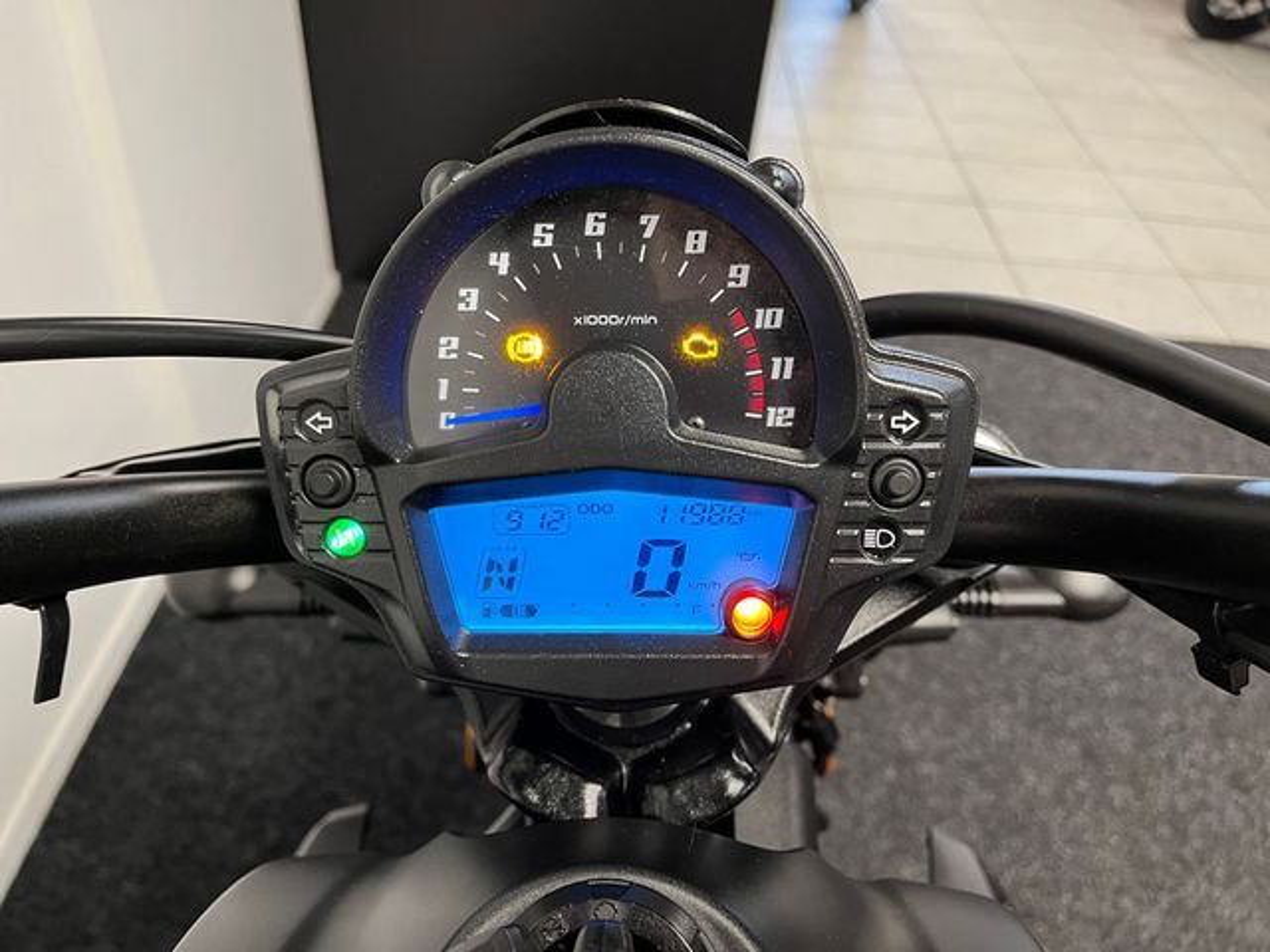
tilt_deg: -40.8
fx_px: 954
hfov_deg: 67.3
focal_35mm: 26
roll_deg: -5.5
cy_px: 476
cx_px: 635
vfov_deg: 53.1
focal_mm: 5.1
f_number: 1.6
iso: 200
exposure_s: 1/50
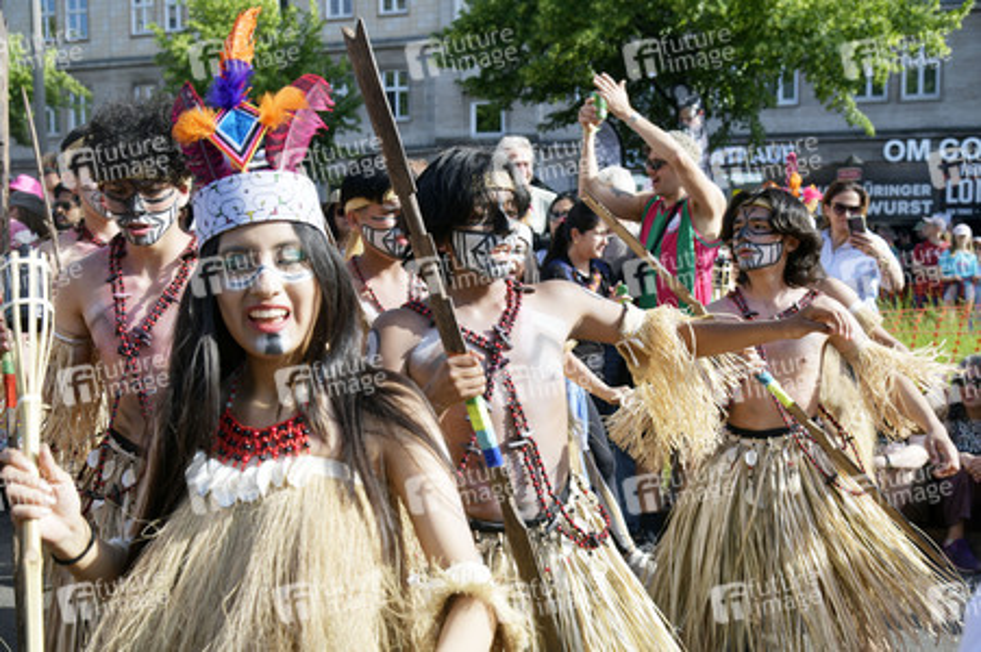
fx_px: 1089
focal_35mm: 40
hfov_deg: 48.5
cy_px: 326
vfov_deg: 33.4
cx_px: 490
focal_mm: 40
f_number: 6.3
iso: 160
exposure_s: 1/500
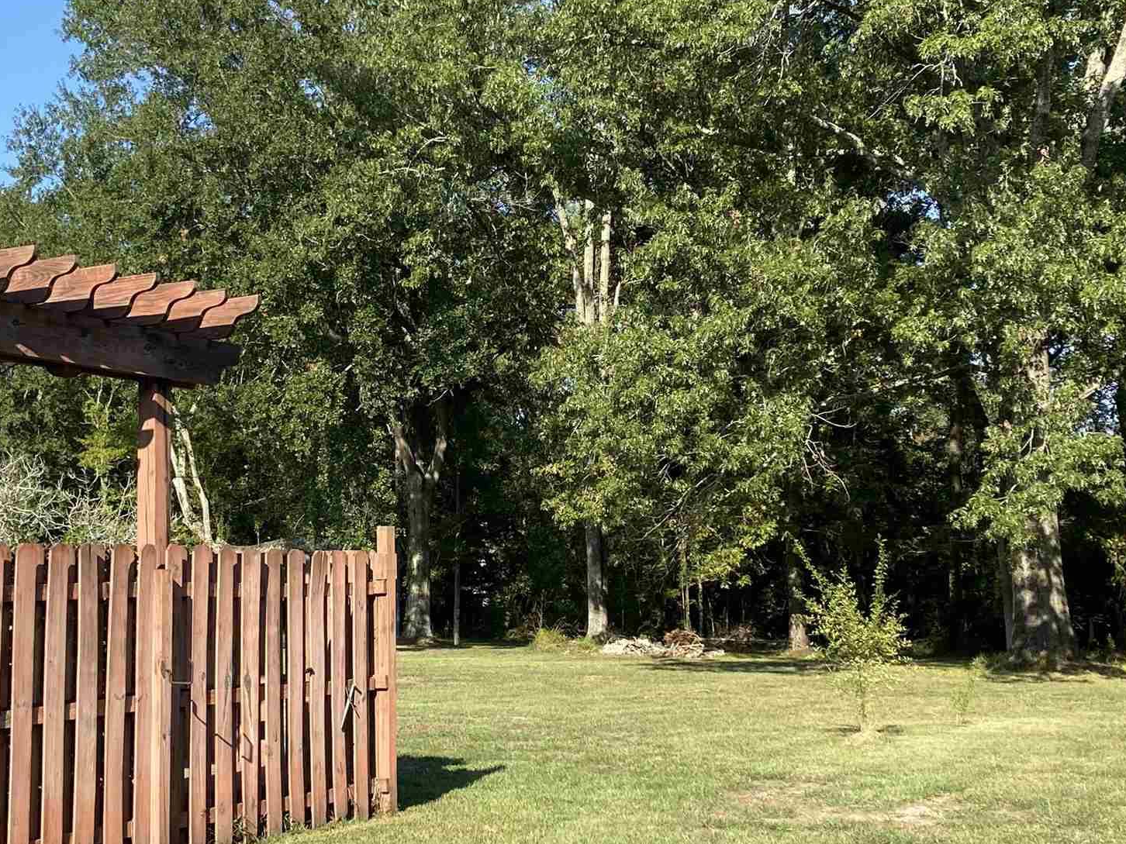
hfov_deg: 34.6
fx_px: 1789
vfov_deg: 26.5
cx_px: 379
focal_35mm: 55
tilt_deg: +2.3
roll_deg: -0.5
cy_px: 514
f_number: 1.8
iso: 32
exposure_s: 1/1464
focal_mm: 4.25
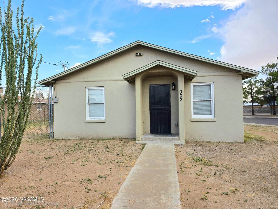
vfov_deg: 58.9
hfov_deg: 73.9
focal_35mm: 23
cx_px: 139
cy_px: 104
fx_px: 185
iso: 12
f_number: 1.7
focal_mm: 6.3
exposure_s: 1/250
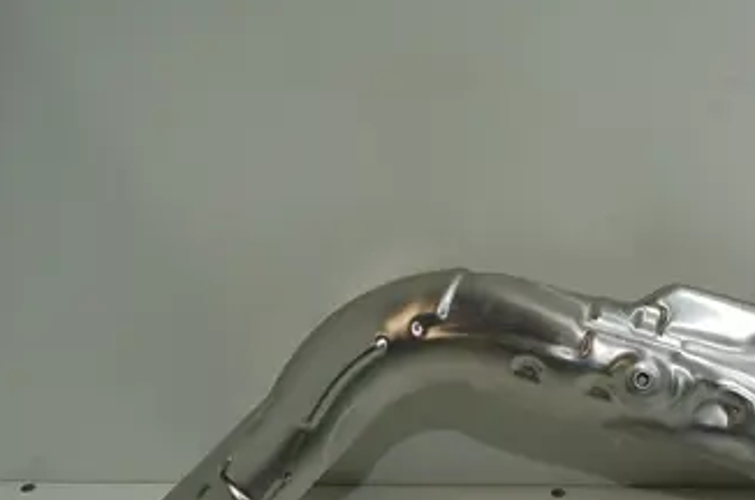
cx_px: 578
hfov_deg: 35.4
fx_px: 1151
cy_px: 396
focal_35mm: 55
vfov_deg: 24.2
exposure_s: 1/125
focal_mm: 22
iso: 360
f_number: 5.6
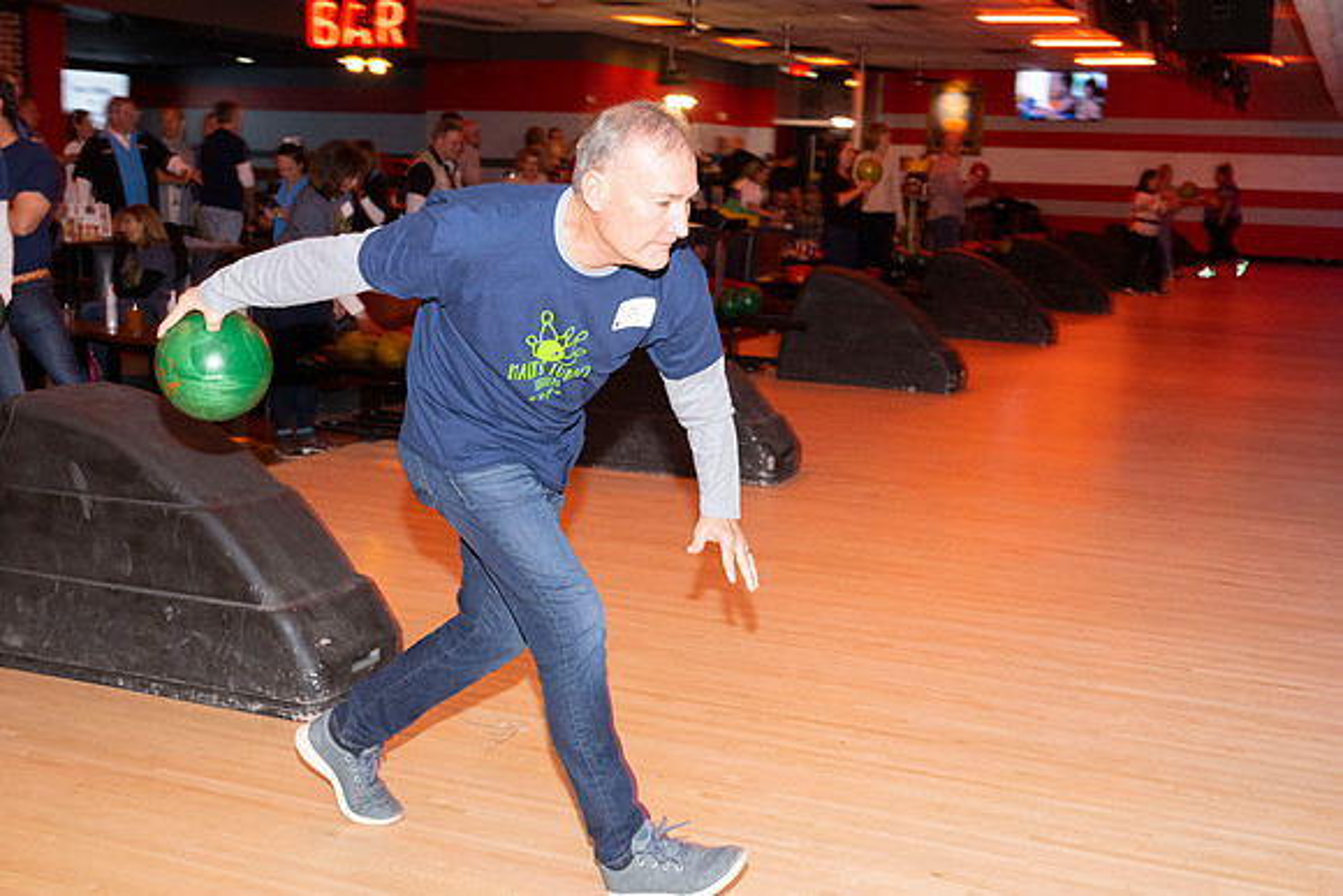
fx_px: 1567
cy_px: 448
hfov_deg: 46.4
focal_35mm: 42
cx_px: 672
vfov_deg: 31.9
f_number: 5.6
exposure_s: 1/100
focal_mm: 42
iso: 2000
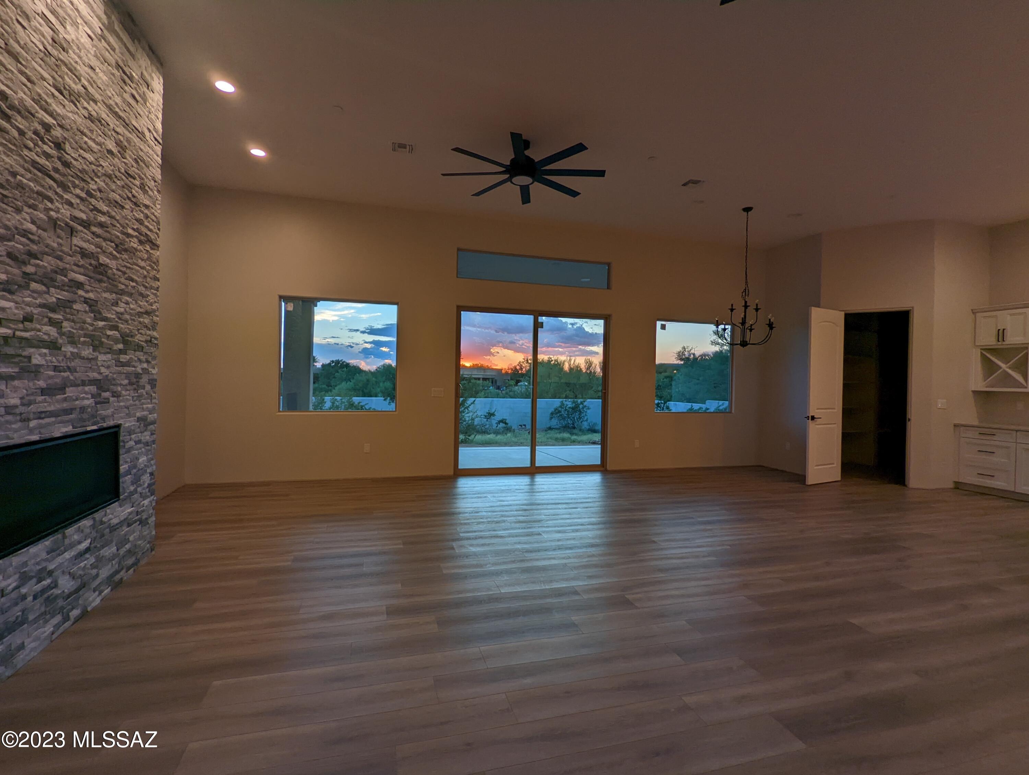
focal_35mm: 16
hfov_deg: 94.4
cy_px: 388
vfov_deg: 78.2
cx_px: 514
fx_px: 476
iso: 38
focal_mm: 2.35
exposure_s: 1/120
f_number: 2.2
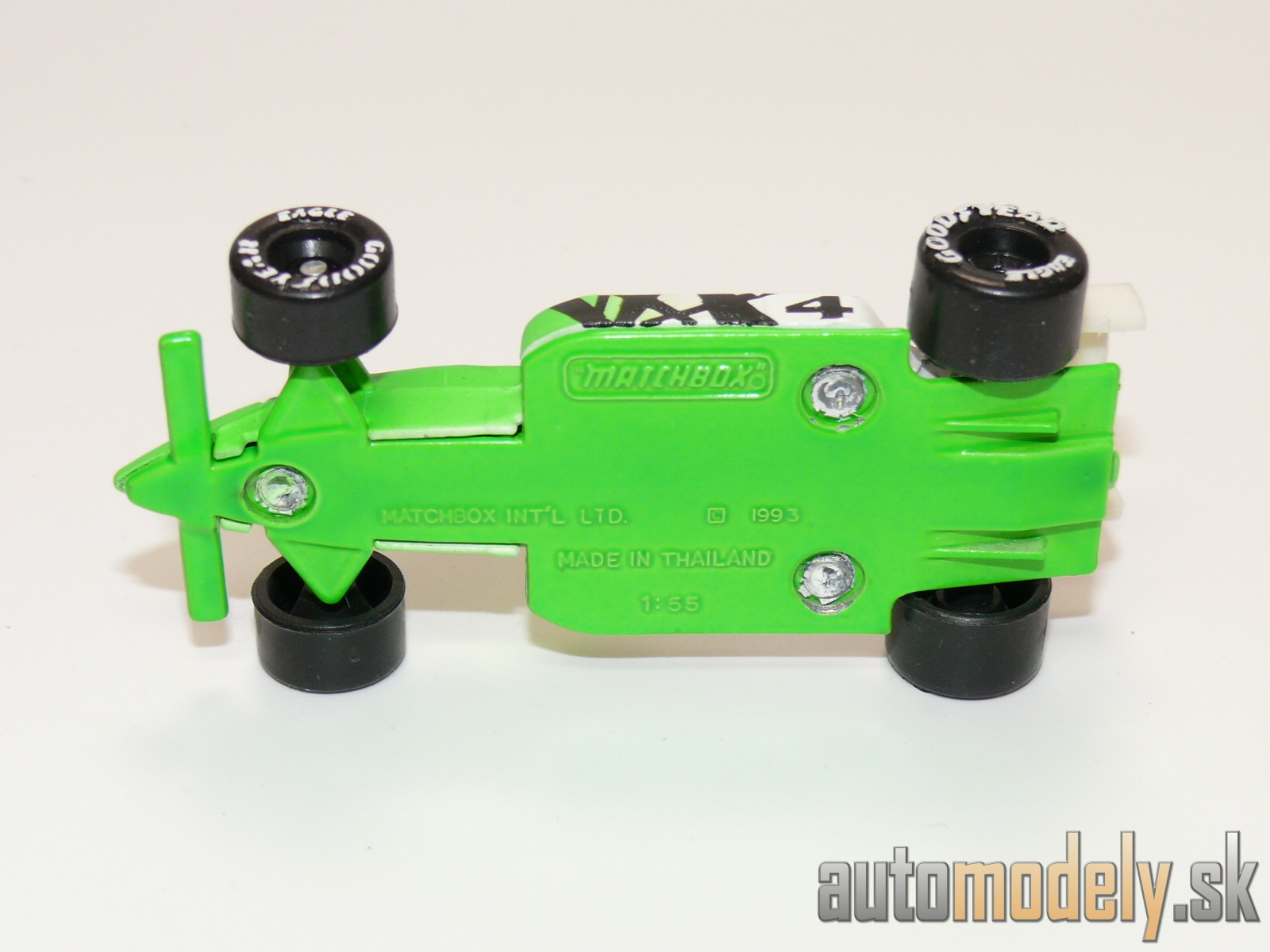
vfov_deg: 19.9
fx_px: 2715
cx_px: 635
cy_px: 476
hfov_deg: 26.3
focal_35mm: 74
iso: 100
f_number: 4
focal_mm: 11.3
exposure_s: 1/30
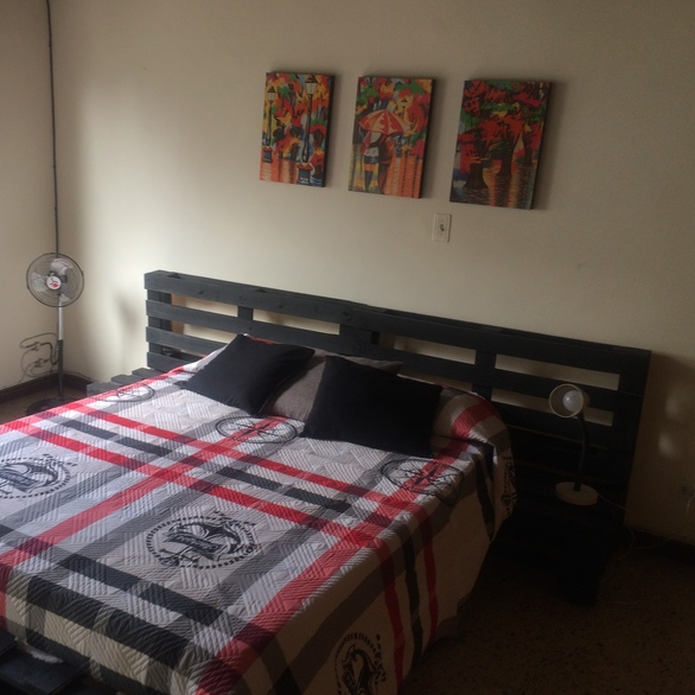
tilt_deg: -15.9
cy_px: 351
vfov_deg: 47.2
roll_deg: -1.7
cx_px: 282
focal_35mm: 35
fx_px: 795
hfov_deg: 47.0
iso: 40
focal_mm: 4.15
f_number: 2.2
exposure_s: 1/40
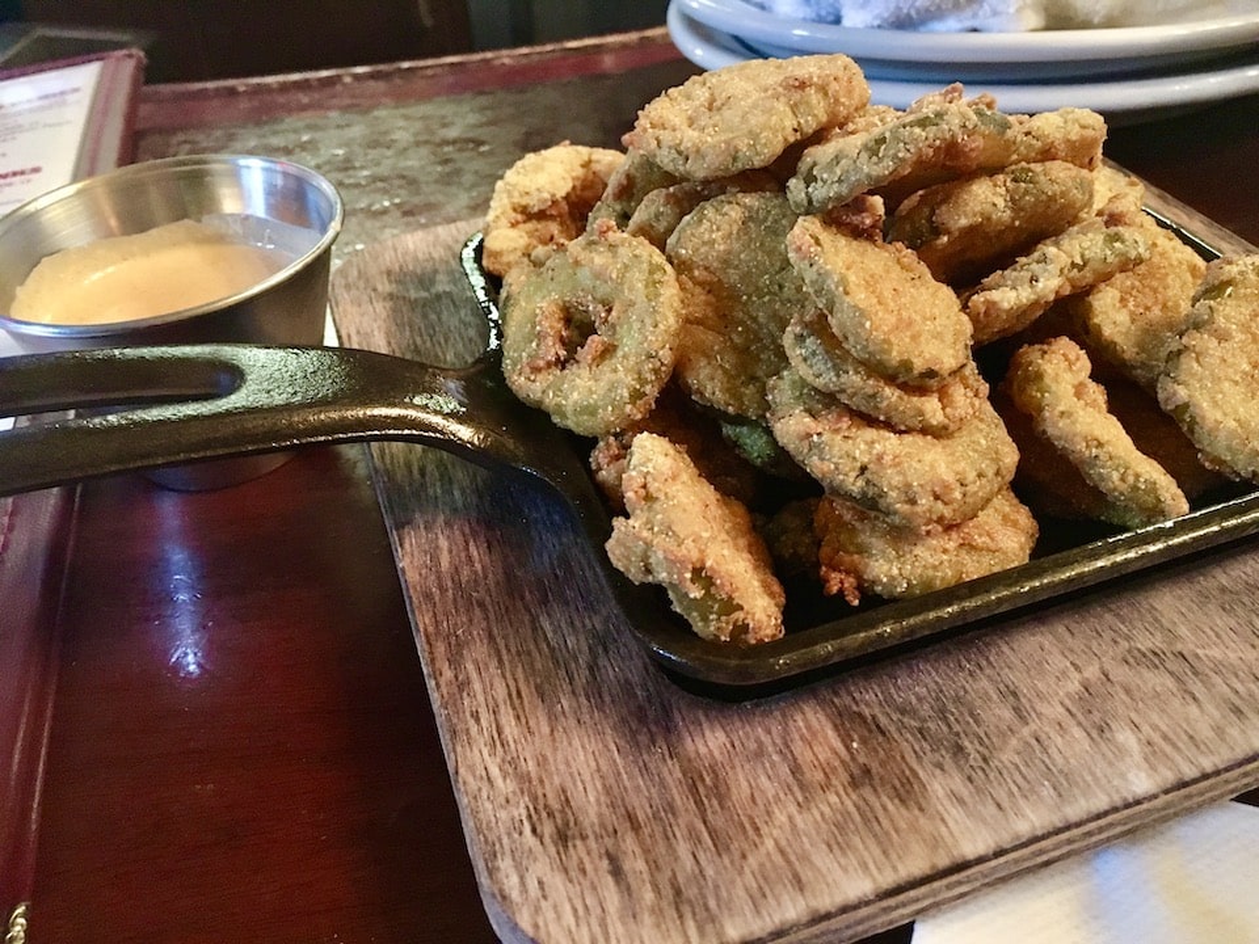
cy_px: 472
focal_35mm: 29
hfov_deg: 61.7
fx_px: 1055
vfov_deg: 48.2
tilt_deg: -38.4
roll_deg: +2.5
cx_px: 630
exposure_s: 1/15
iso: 500
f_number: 2.2
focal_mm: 4.15
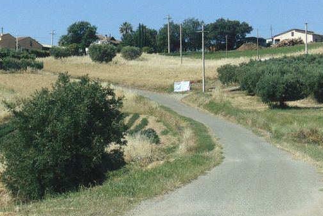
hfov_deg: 16.3
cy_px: 5
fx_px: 1113
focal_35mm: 124
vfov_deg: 11.0
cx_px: 46
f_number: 9
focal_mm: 9
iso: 80
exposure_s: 1/200
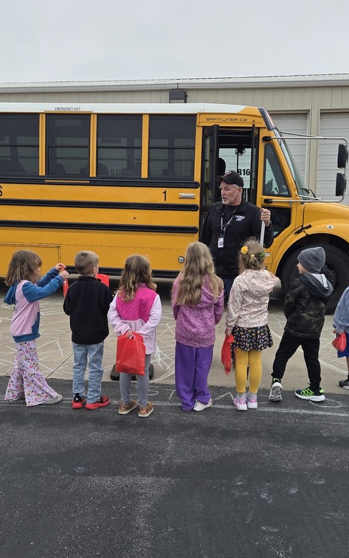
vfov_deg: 58.1
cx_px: 193
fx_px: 502
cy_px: 277
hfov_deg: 38.3
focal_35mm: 33
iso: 80
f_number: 1.8
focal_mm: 5.4
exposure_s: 1/1245
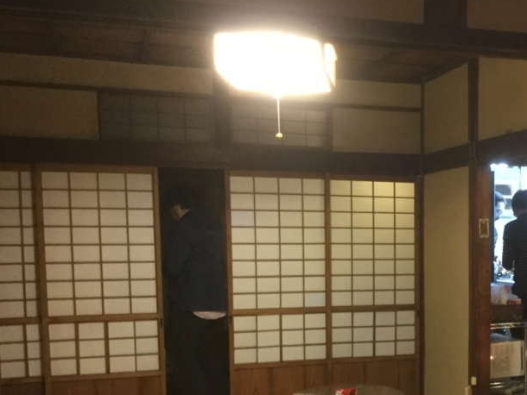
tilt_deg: -4.8
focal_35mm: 52
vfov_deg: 27.6
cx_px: 427
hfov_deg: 35.5
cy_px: 305
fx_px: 792
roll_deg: -1.2
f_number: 2.4
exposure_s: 1/24
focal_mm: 3.3
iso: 200
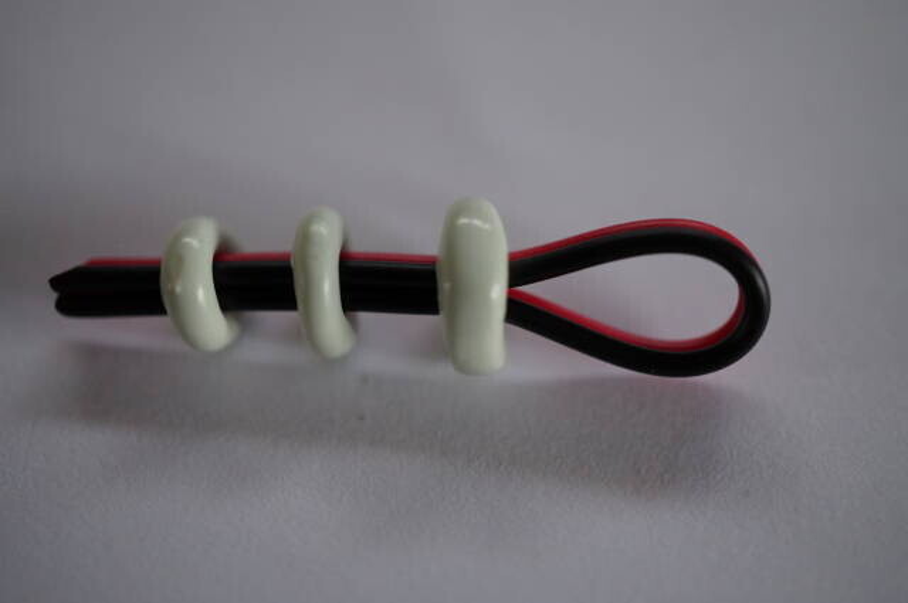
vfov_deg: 29.8
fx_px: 1134
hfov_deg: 43.7
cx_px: 454
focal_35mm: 45
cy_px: 302
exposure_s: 1/60
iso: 800
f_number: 4
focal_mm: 30
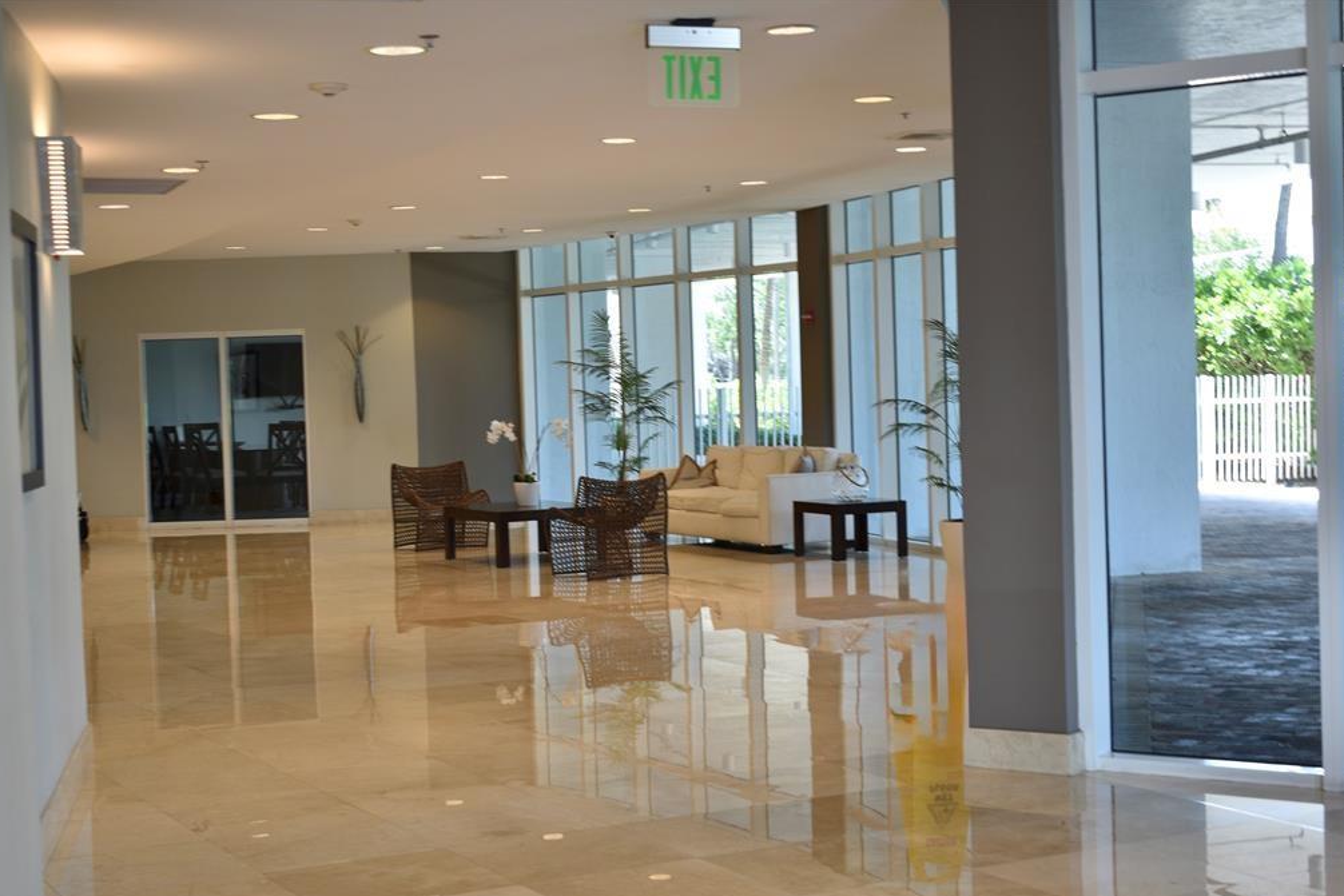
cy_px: 453
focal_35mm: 58
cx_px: 669
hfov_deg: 34.5
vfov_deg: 23.4
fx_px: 2165
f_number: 4.8
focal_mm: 38
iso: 125
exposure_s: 1/15
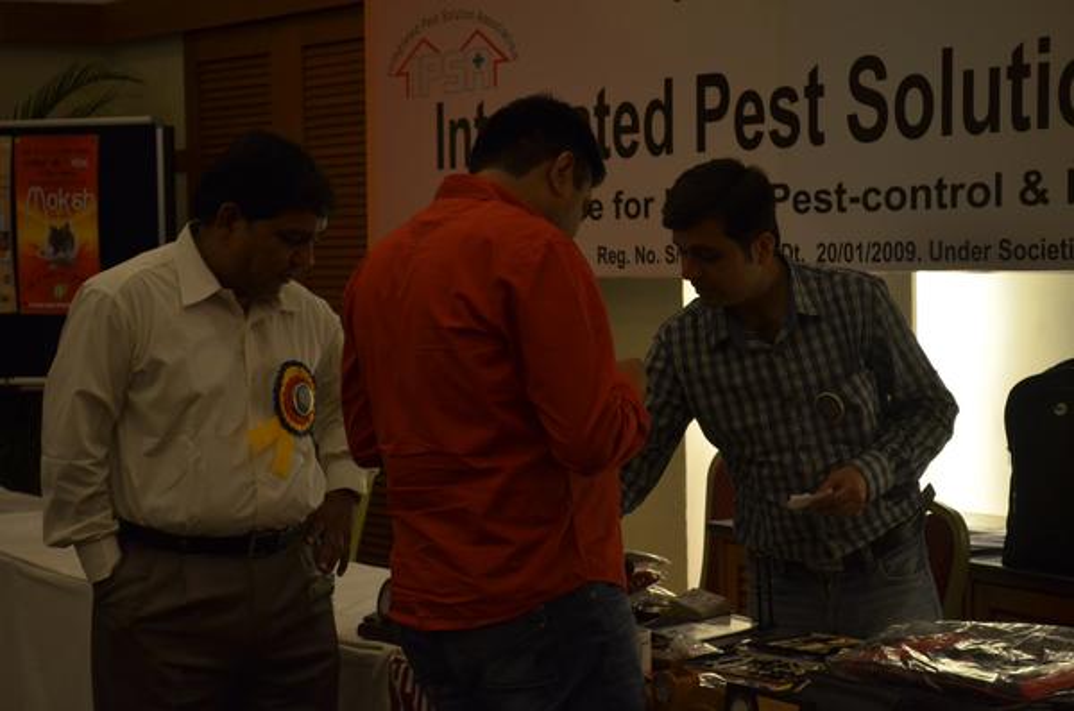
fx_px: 2455
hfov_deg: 24.7
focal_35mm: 82
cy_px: 356
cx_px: 537
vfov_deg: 16.5
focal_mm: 55
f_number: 5.6
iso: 800
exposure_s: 1/125
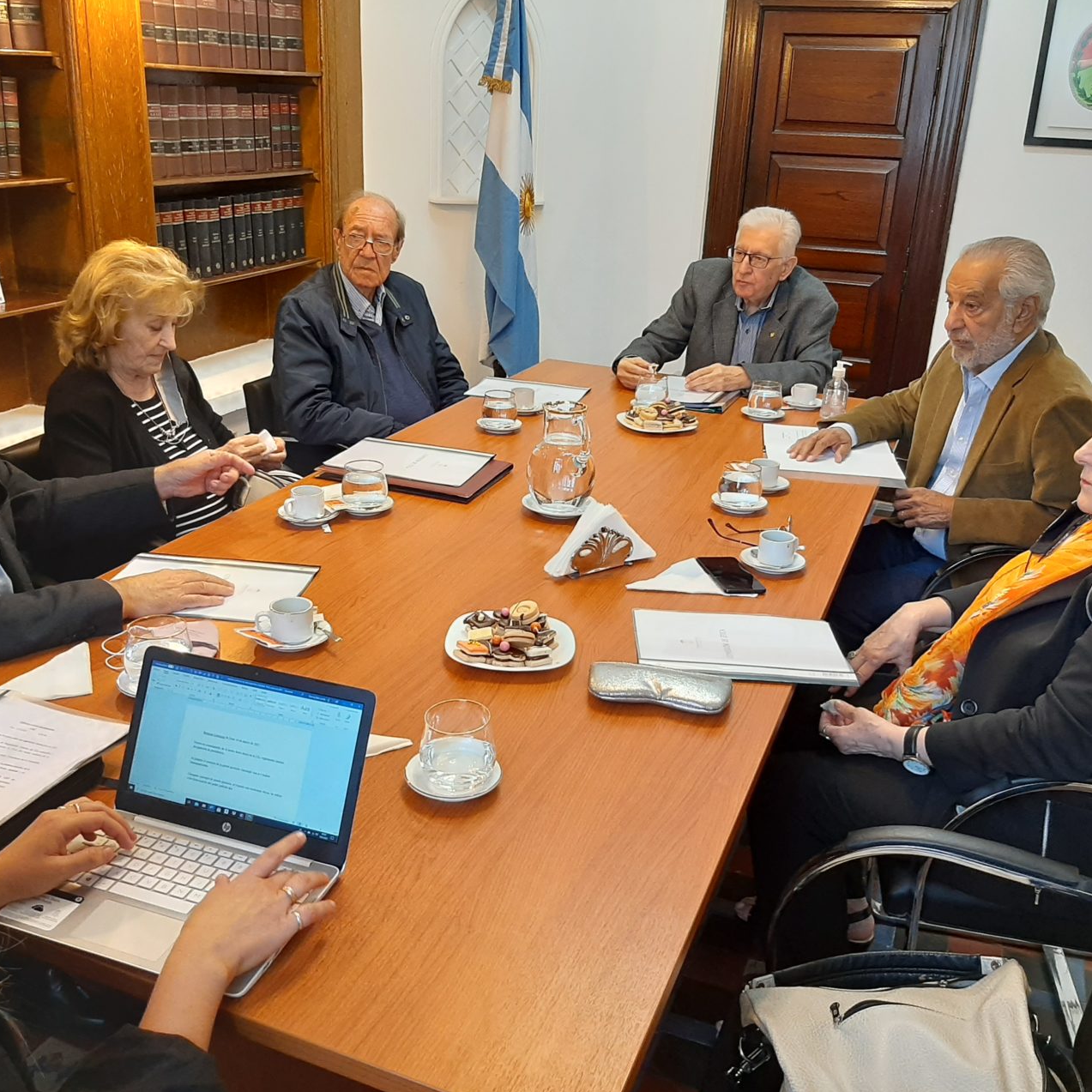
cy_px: 546
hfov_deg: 51.1
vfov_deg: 51.1
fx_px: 1142
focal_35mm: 32
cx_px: 508
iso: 200
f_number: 1.7
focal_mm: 3.93
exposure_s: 1/50
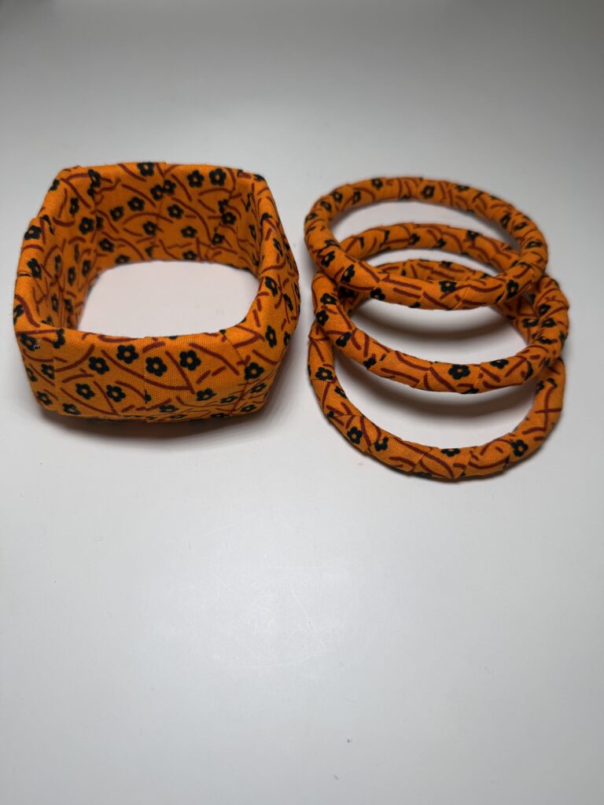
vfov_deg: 71.6
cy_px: 402
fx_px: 558
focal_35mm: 24
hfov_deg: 56.8
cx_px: 302
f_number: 1.78
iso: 80
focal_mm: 6.76
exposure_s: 1/347
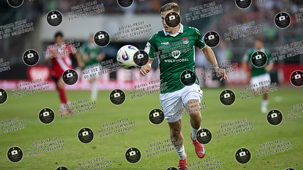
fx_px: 2811
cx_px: 161
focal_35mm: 350
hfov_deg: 6.2
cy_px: 74
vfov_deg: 3.5
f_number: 3.2
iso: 3200
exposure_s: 1/1600
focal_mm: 300
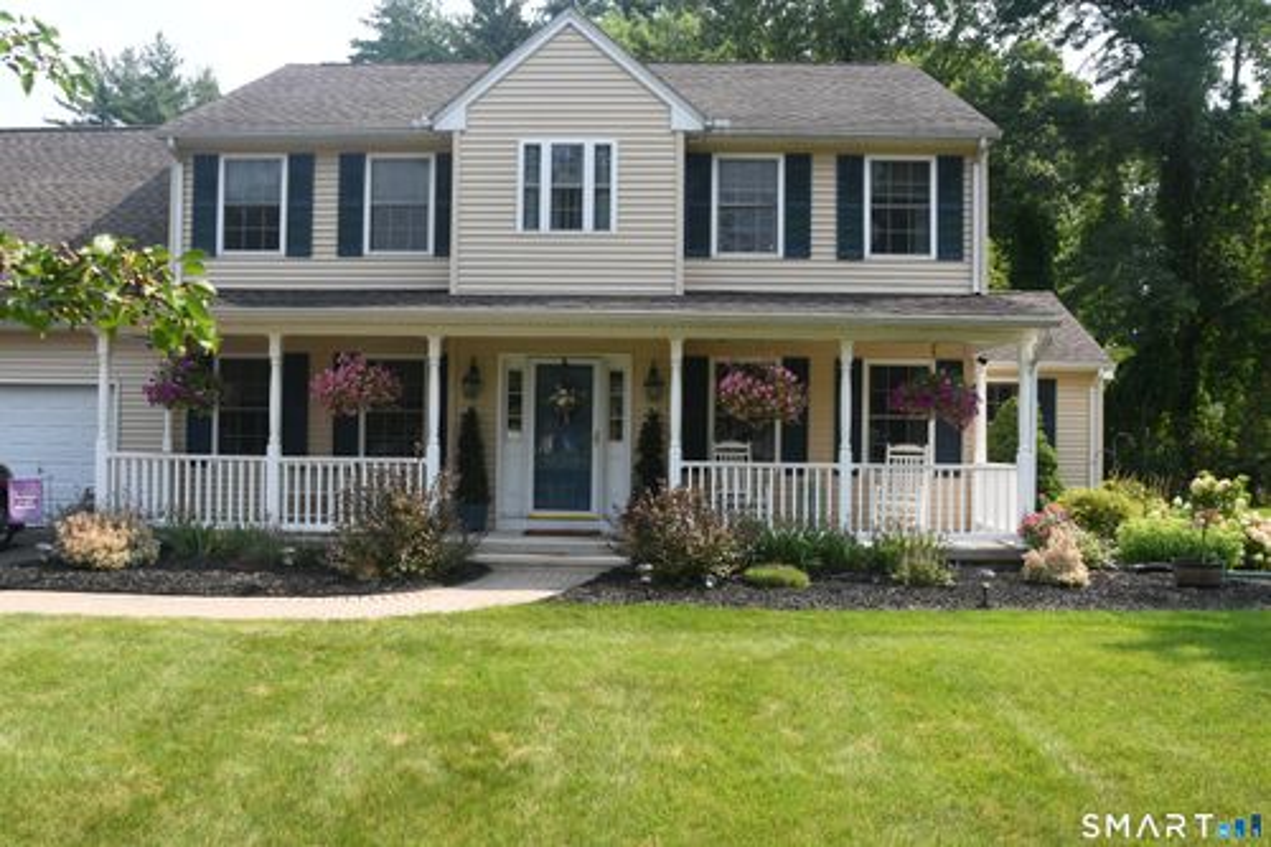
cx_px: 636
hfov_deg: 67.4
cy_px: 424
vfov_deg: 47.9
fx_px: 953
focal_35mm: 27
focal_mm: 18
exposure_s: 1/100
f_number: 9
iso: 100
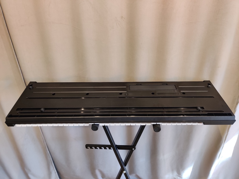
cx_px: 120
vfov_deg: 51.4
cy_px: 90
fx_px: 186
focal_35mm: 27
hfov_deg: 65.3
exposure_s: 1/50
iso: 800
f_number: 1.65
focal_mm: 4.75
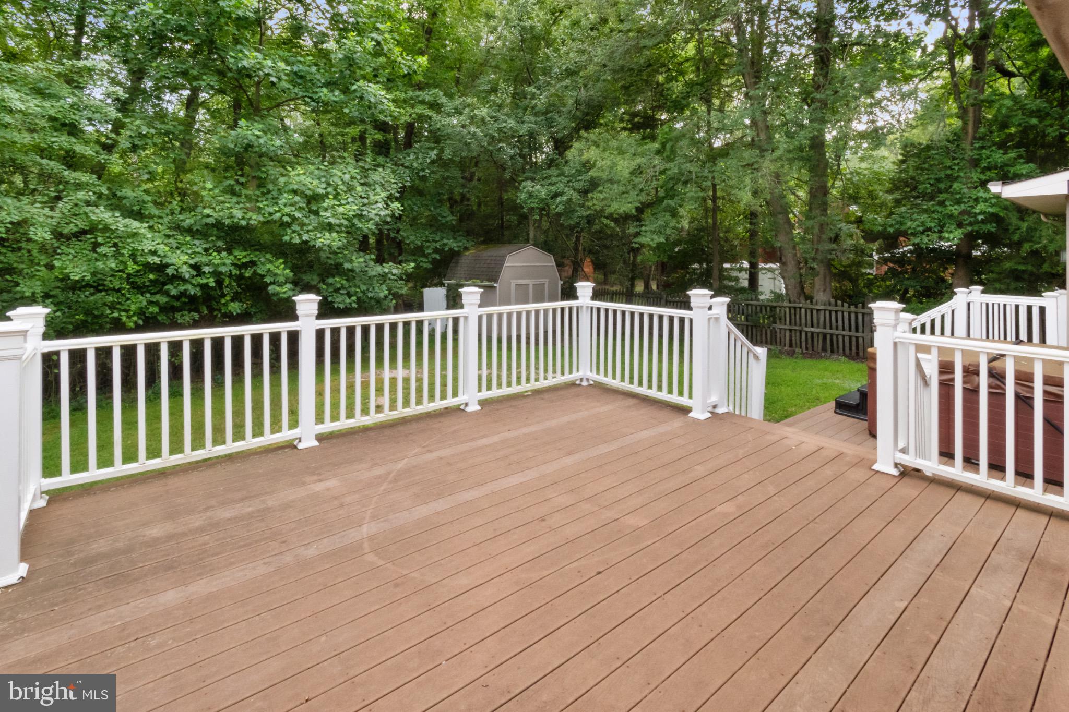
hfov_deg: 100.4
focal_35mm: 15
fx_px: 445
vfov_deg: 77.3
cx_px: 534
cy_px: 356
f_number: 22
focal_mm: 10
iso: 1250
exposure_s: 1/8
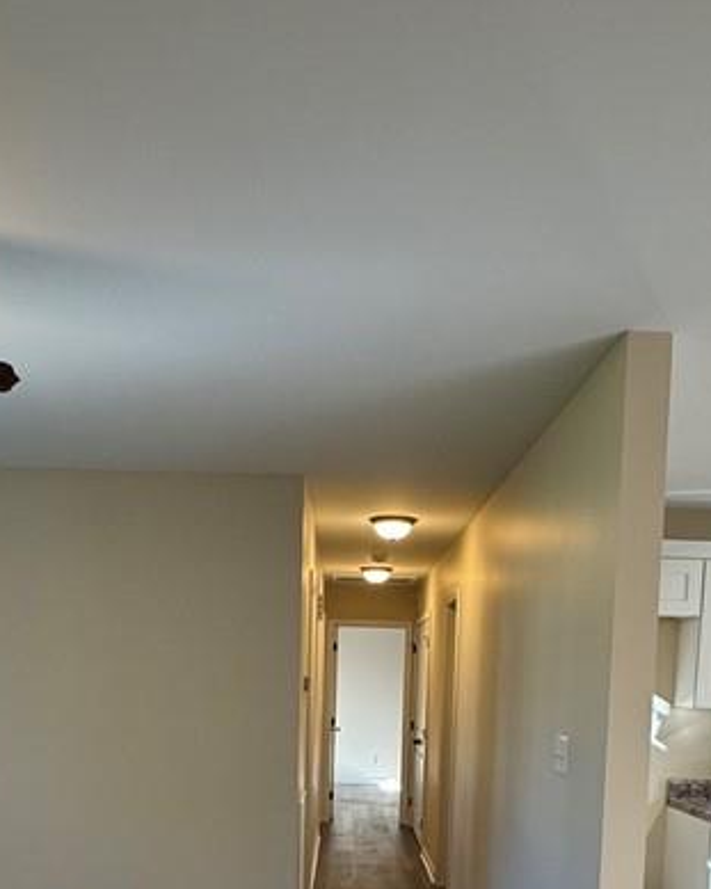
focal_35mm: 36
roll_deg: -1.3
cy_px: 763
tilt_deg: -5.7
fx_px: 947
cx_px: 341
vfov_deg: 46.4
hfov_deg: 41.1
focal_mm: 2.22
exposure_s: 1/120
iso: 200
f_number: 2.2
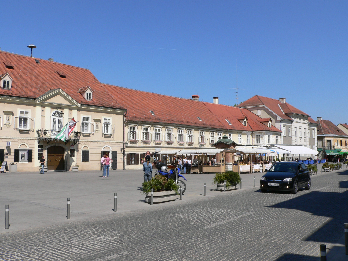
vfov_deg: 38.7
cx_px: 171
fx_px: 372
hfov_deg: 50.1
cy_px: 131
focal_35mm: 37
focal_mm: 6
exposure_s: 1/500
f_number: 5.6
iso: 80
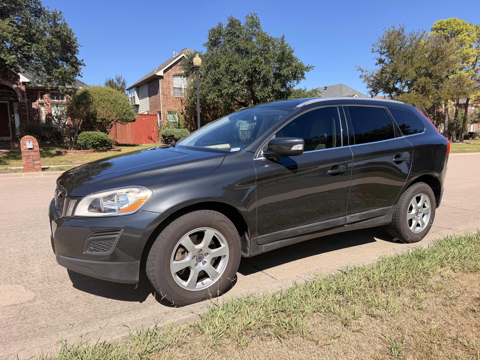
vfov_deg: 56.8
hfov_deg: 71.6
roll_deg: +0.9
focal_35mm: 24
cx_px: 240
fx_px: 333
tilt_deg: -7.4
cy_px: 180
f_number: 1.78
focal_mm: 6.76
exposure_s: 1/3425
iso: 80
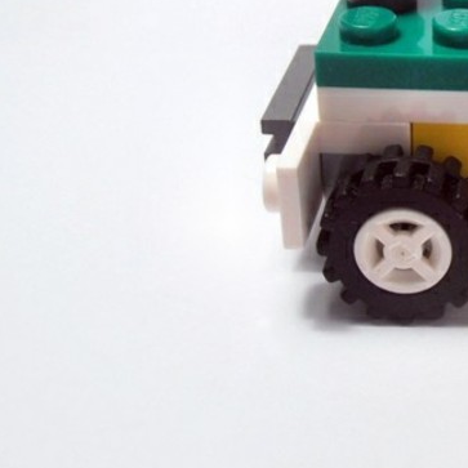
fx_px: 1239
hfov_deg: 19.9
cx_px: 578
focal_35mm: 81
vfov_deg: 21.0
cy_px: 56
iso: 80
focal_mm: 6.61
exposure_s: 1/60
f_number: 3.9
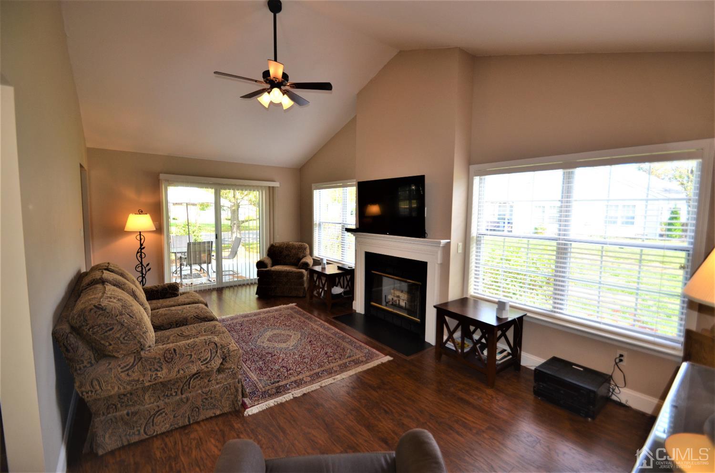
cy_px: 236
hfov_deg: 100.5
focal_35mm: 15
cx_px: 358
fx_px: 297
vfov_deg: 77.0
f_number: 3.5
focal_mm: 10
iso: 280
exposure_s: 1/125
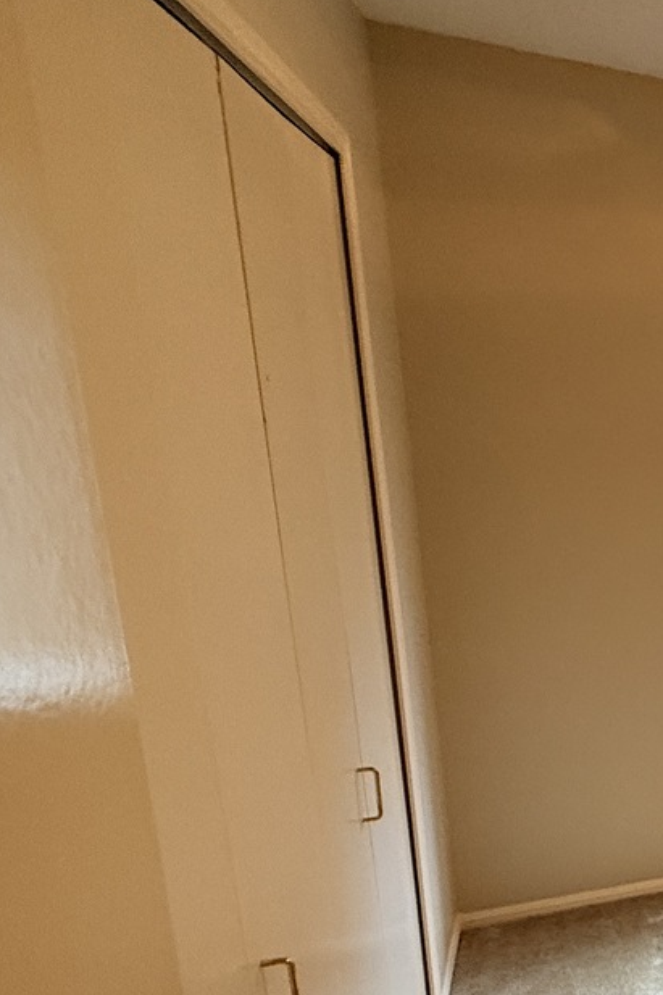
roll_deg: -3.5
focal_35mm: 34
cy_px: 605
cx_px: 1082
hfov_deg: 25.0
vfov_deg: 55.3
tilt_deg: -12.0
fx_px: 940
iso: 320
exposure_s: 1/60
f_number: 2.2
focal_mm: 2.22
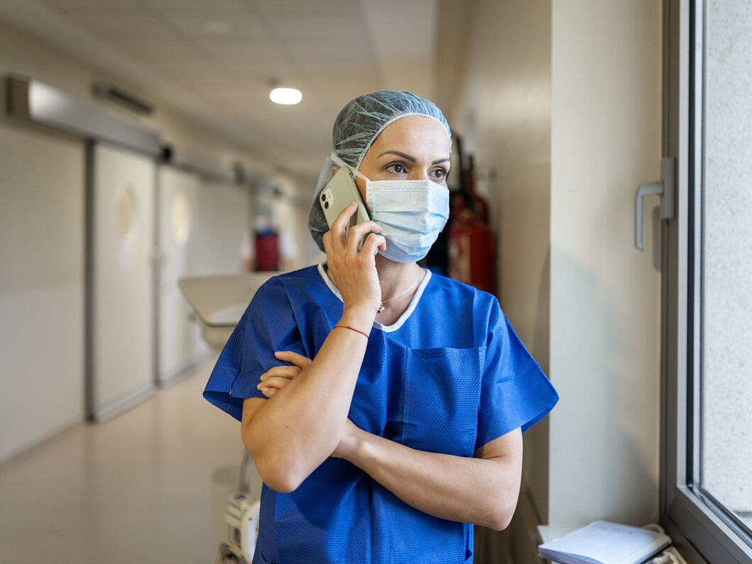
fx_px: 825
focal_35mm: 38
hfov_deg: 48.9
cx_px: 403
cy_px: 282
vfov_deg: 37.7
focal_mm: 35
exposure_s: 1/125
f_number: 1.4
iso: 640
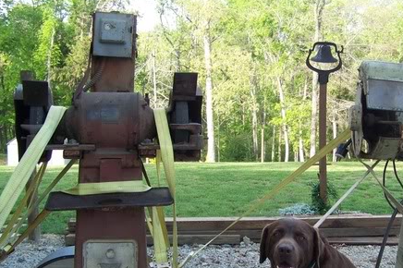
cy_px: 184
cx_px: 279
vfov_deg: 24.4
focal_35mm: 55
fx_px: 615
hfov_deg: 35.8
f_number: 2.8
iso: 64
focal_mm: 5.85
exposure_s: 1/125
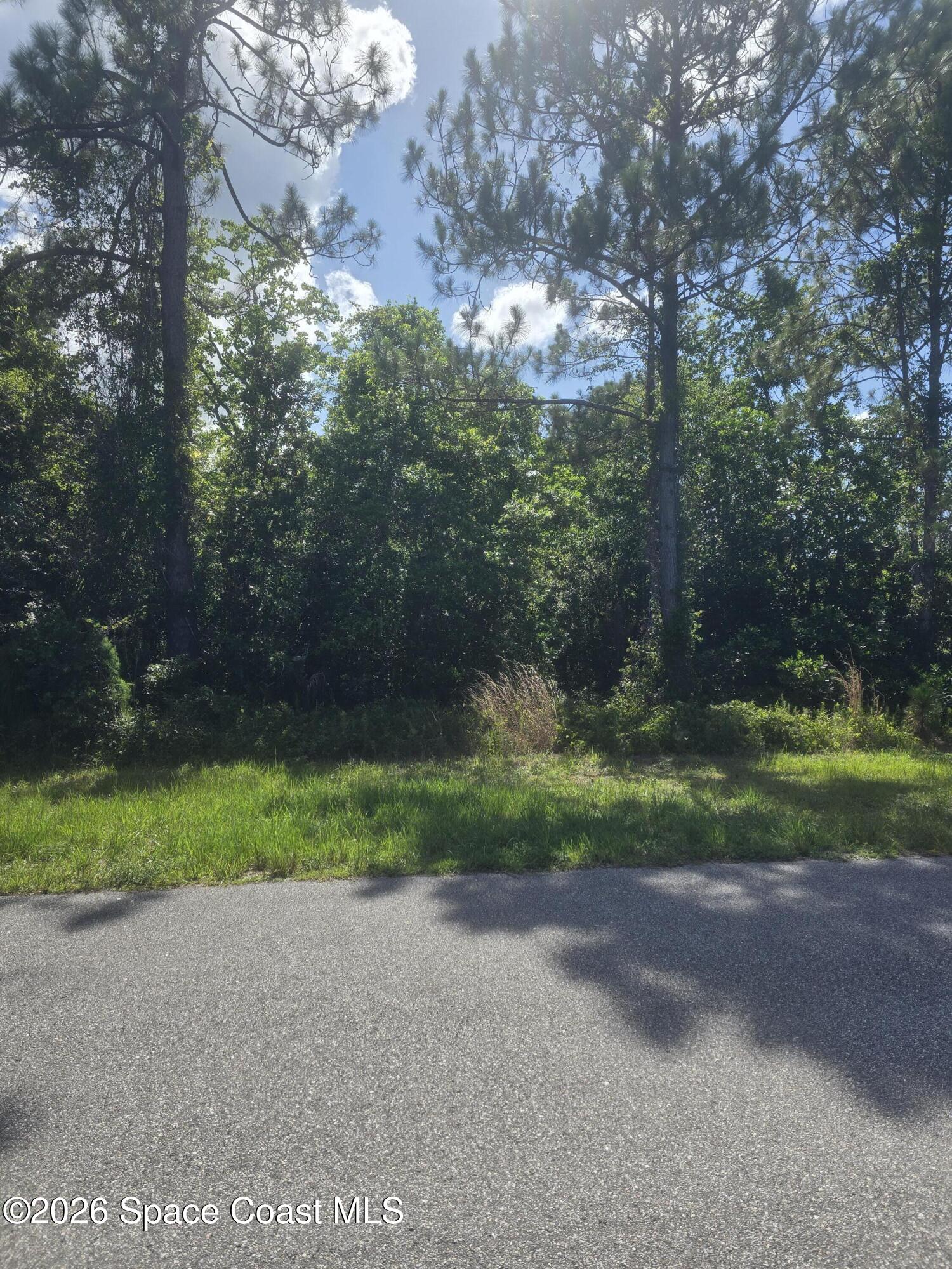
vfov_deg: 73.9
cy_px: 634
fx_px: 843
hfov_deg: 58.9
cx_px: 476
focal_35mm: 23
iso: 12
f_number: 1.7
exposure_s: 1/752
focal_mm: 6.3
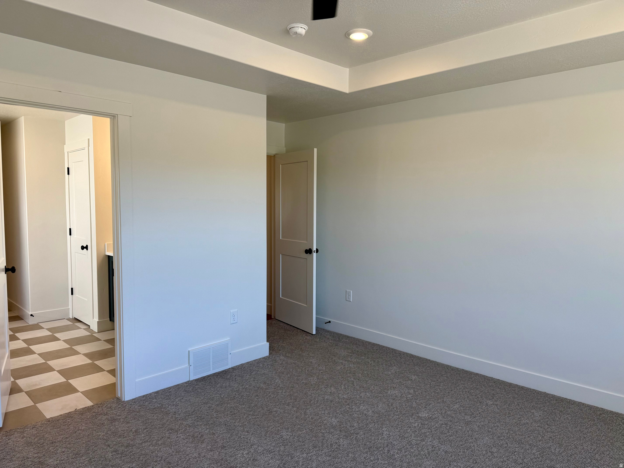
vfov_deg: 56.8
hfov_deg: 71.6
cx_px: 312
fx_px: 433
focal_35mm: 24
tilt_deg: -3.7
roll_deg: -0.5
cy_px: 234
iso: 64
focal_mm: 6.76
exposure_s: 1/288
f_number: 1.78
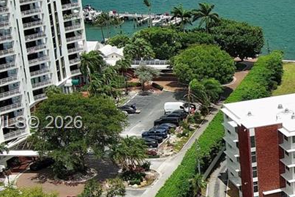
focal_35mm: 115
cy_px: 124
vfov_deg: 11.9
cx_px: 441
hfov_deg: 16.3
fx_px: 943
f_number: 2.8
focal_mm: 10.57
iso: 100
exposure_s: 1/2342
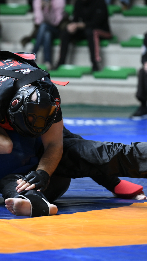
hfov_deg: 4.5
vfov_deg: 8.1
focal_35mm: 268
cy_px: 130
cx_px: 22
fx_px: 1858
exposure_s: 1/320
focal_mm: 170
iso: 1600
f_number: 3.5
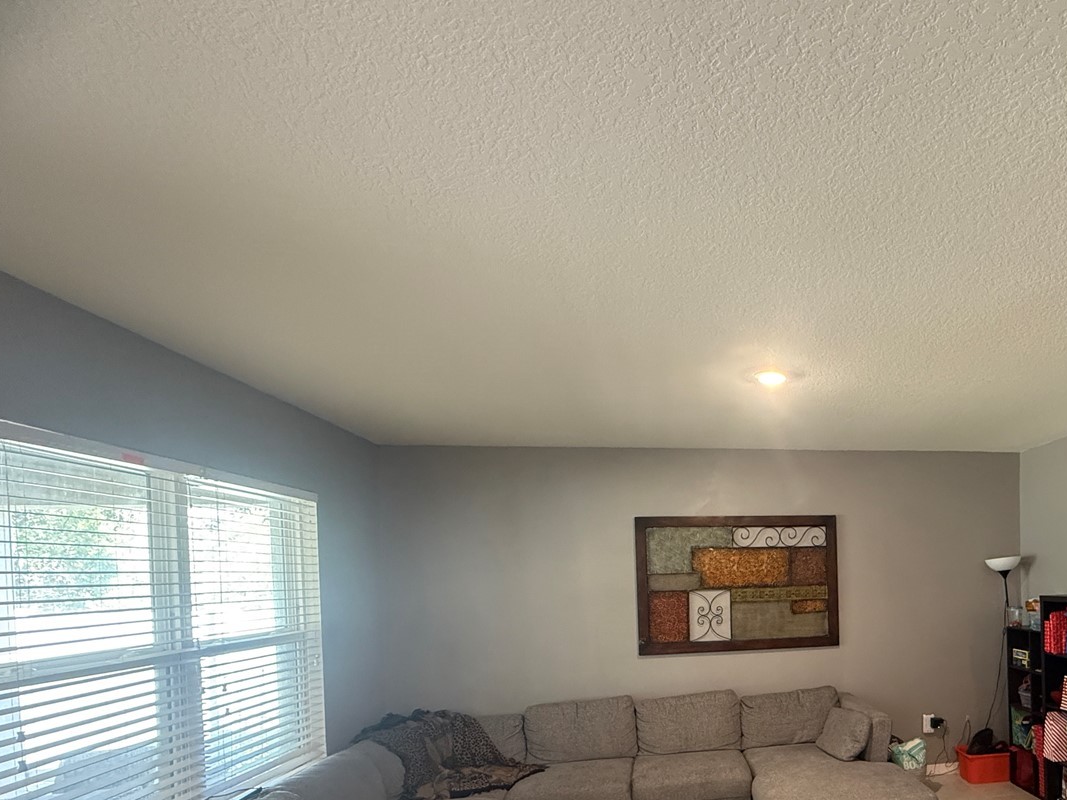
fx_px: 647
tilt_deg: -1.7
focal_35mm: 21
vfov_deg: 60.5
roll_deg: +0.8
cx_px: 792
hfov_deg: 73.8
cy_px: 584
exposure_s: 1/60
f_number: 2.2
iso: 640
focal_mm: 2.22
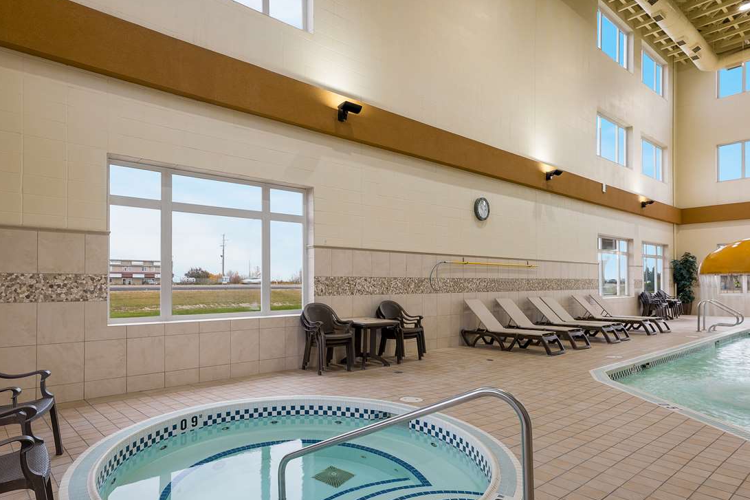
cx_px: 325
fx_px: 458
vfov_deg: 56.6
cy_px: 307
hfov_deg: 78.2
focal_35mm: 22
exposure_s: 1/5
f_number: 6.3
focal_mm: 16
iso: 100
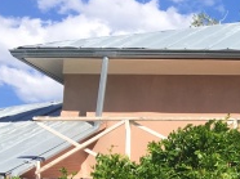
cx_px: 440
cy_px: 247
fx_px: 866
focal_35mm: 125
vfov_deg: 11.5
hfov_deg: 13.9
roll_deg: -0.3
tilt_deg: +4.5
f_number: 2.2
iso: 25
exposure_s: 1/1083
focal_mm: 4.15
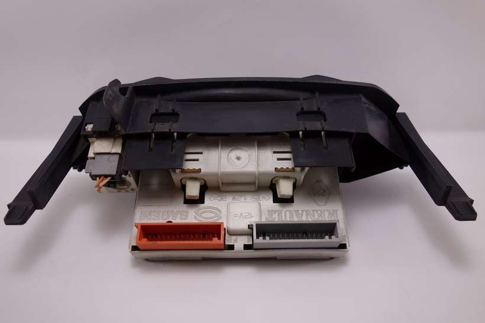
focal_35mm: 28
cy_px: 162
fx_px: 377
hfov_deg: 65.5
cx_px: 242
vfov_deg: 46.4
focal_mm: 10.4
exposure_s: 1/100
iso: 125
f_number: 3.2
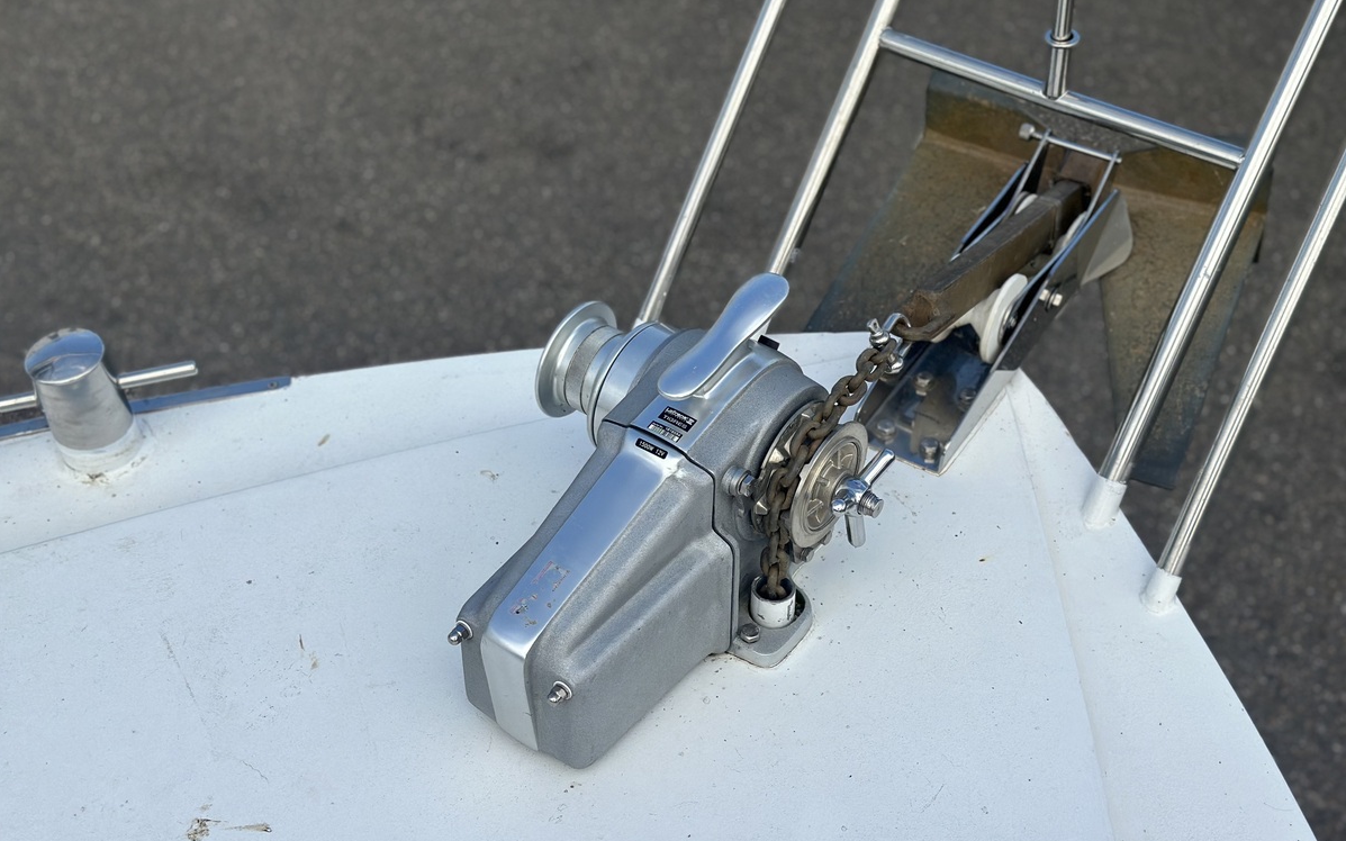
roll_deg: +3.0
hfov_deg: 39.6
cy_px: 356
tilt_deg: -42.4
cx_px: 672
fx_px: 1871
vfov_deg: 25.3
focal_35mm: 51
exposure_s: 1/4785
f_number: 1.78
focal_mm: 6.86
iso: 80
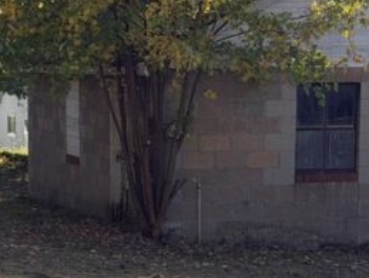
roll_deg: +0.9
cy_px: 194
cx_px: 64
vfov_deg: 10.0
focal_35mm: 148
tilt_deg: -5.6
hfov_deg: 13.2
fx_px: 1580
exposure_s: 1/2762
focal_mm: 6.76
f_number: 1.78
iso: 80
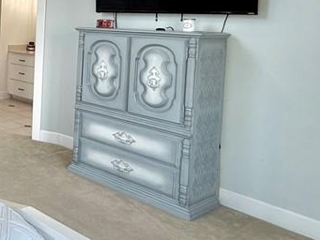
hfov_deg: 33.2
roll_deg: -1.7
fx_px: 388
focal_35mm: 42
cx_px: -94
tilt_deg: -3.1
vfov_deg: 33.0
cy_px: 34
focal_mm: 2.22
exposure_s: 1/120
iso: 125
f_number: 2.2
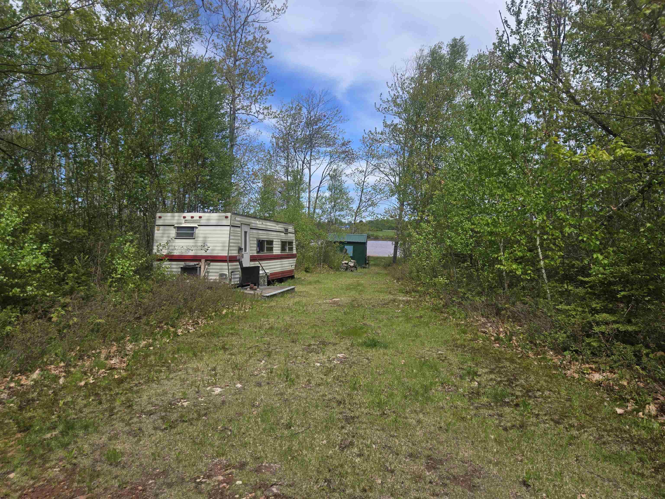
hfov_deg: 73.9
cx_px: 332
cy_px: 250
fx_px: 442
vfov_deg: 58.9
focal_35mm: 23
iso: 25
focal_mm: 5.4
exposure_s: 1/1785
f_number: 1.8
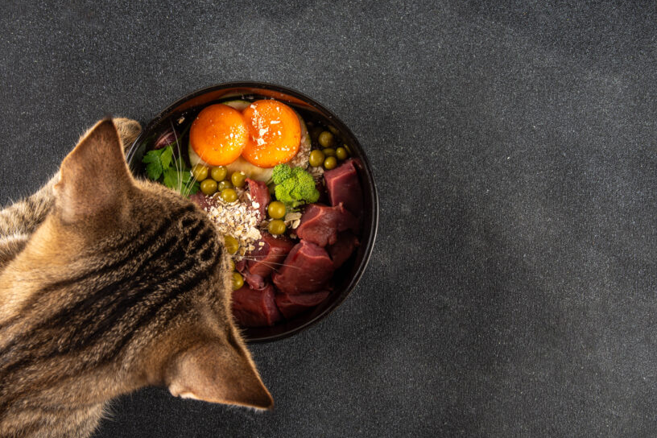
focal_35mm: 49
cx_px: 293
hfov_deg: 40.3
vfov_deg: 27.5
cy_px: 219
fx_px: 894
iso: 100
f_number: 16
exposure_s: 1/160
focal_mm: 40
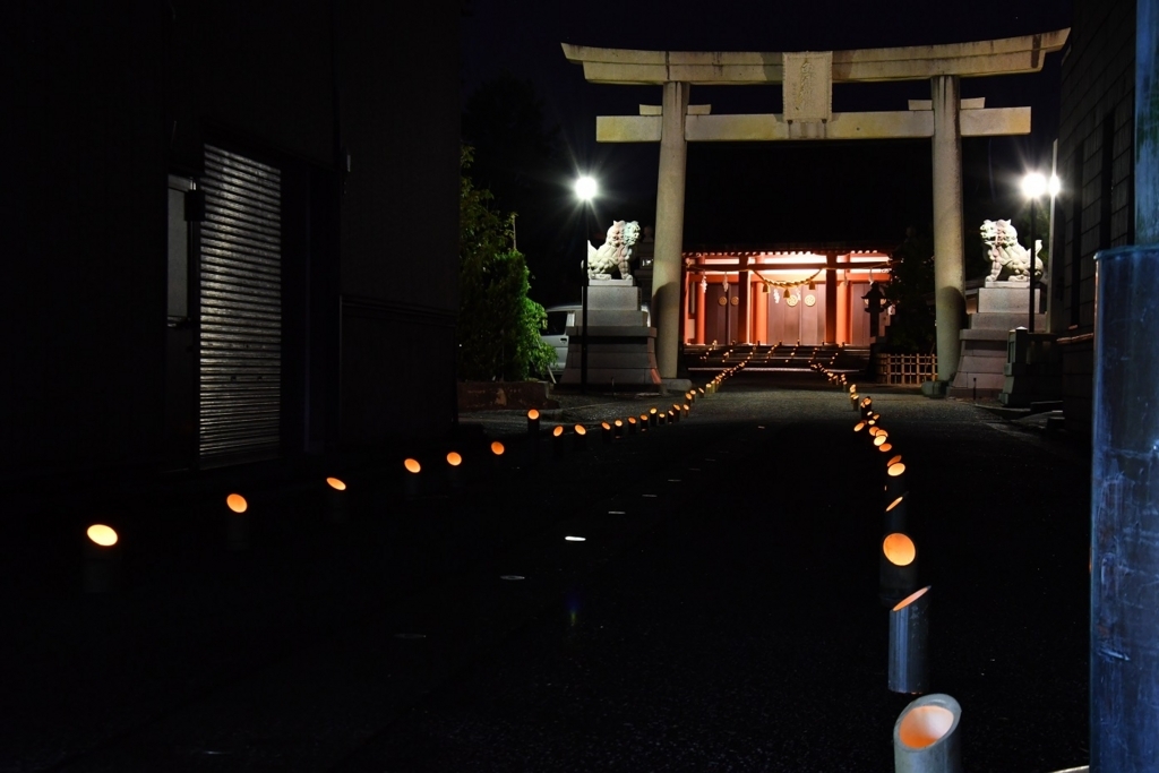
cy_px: 386
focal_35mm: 60
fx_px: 1932
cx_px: 580
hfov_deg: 33.4
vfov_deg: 22.6
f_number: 11
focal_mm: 40
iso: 1600
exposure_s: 8
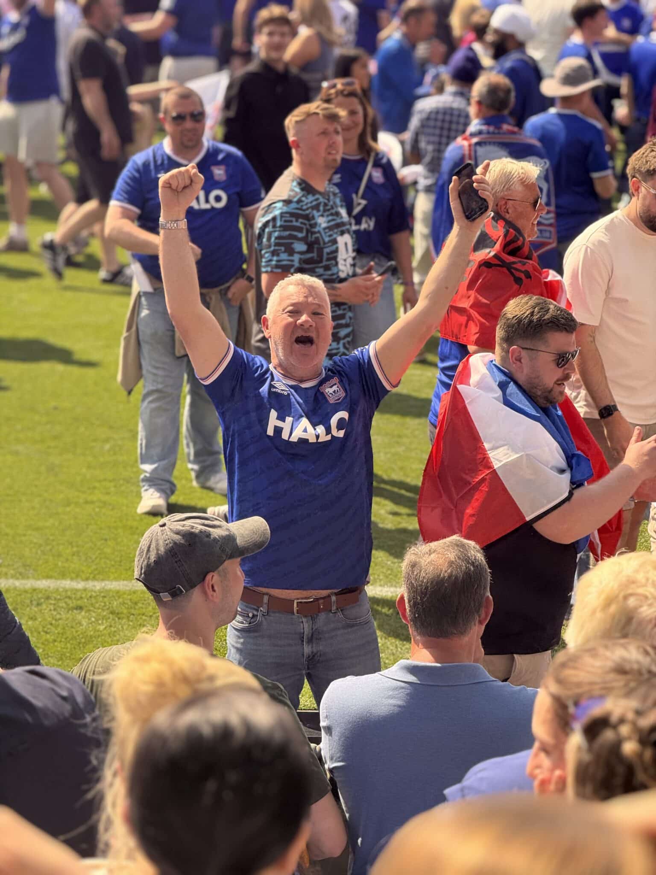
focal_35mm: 120
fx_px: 3032
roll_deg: -1.1
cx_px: 328
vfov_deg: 16.4
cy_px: 438
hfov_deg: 12.3
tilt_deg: -10.4
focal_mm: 15.66
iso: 50
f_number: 2.8
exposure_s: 1/117
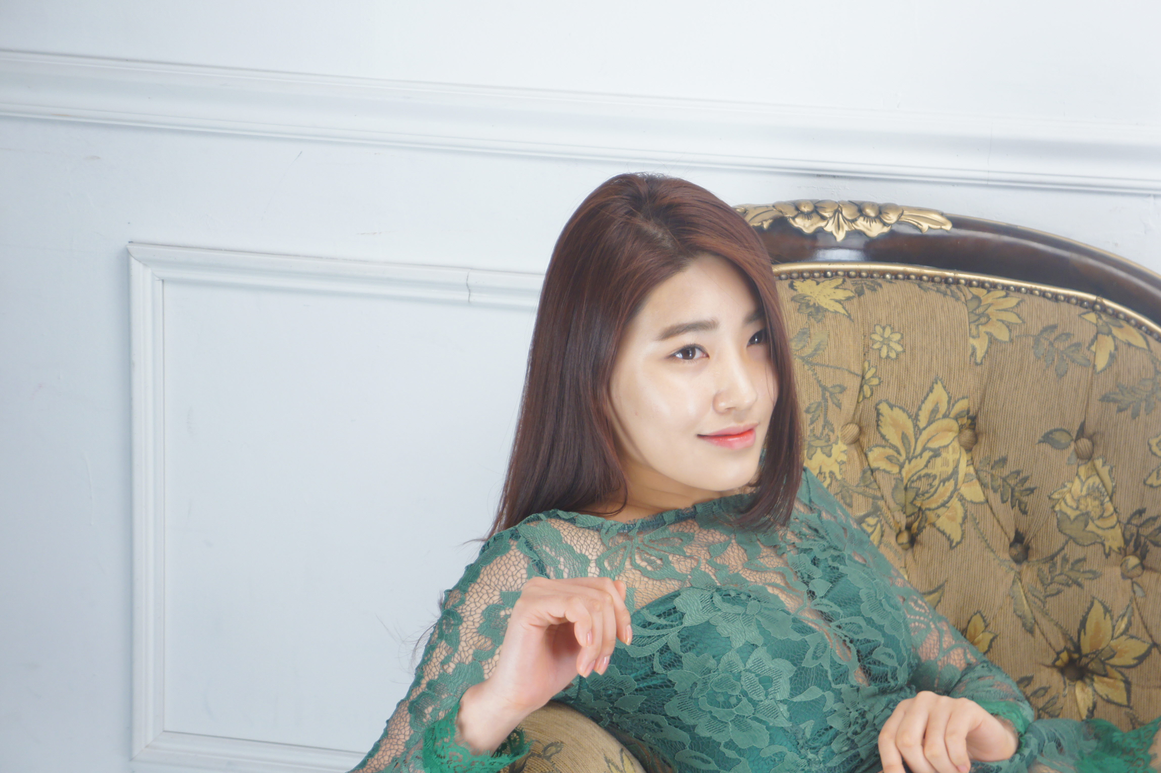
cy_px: 386
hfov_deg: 24.6
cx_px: 580
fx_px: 2659
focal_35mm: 82
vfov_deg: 16.5
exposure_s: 1/100
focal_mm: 55
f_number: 5.6
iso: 500
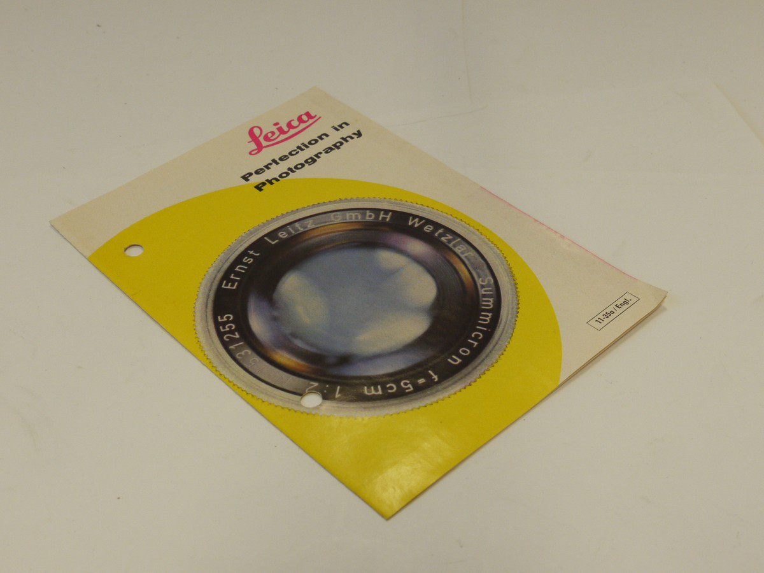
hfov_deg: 39.7
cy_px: 286
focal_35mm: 48
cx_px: 382
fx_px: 1059
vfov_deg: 30.3
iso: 800
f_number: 10
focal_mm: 24
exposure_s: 1/50
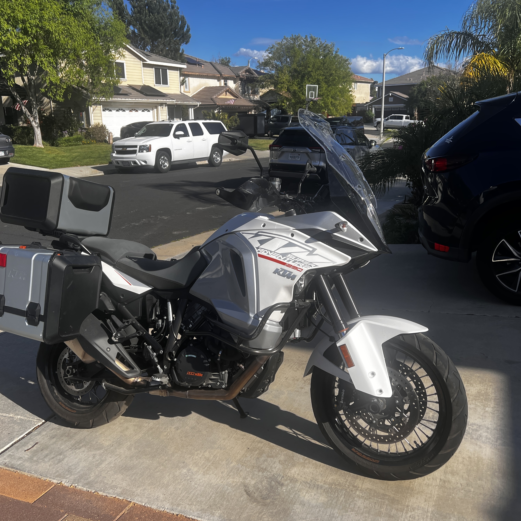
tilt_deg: -15.6
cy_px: 263
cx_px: 254
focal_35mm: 31
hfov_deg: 52.5
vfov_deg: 52.5
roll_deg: +2.9
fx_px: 528
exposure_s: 1/3460
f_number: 1.5
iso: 50
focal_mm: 5.7
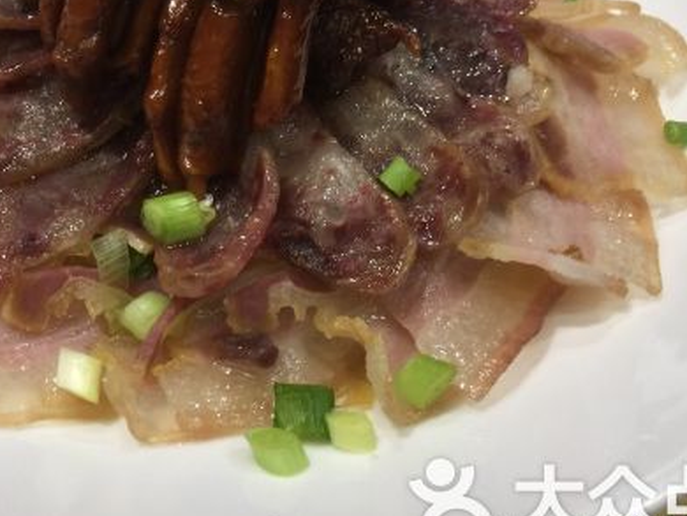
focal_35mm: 52
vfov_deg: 27.7
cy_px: 129
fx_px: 1033
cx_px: 234
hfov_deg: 36.5
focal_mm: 4.15
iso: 50
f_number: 2.2
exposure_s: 1/33
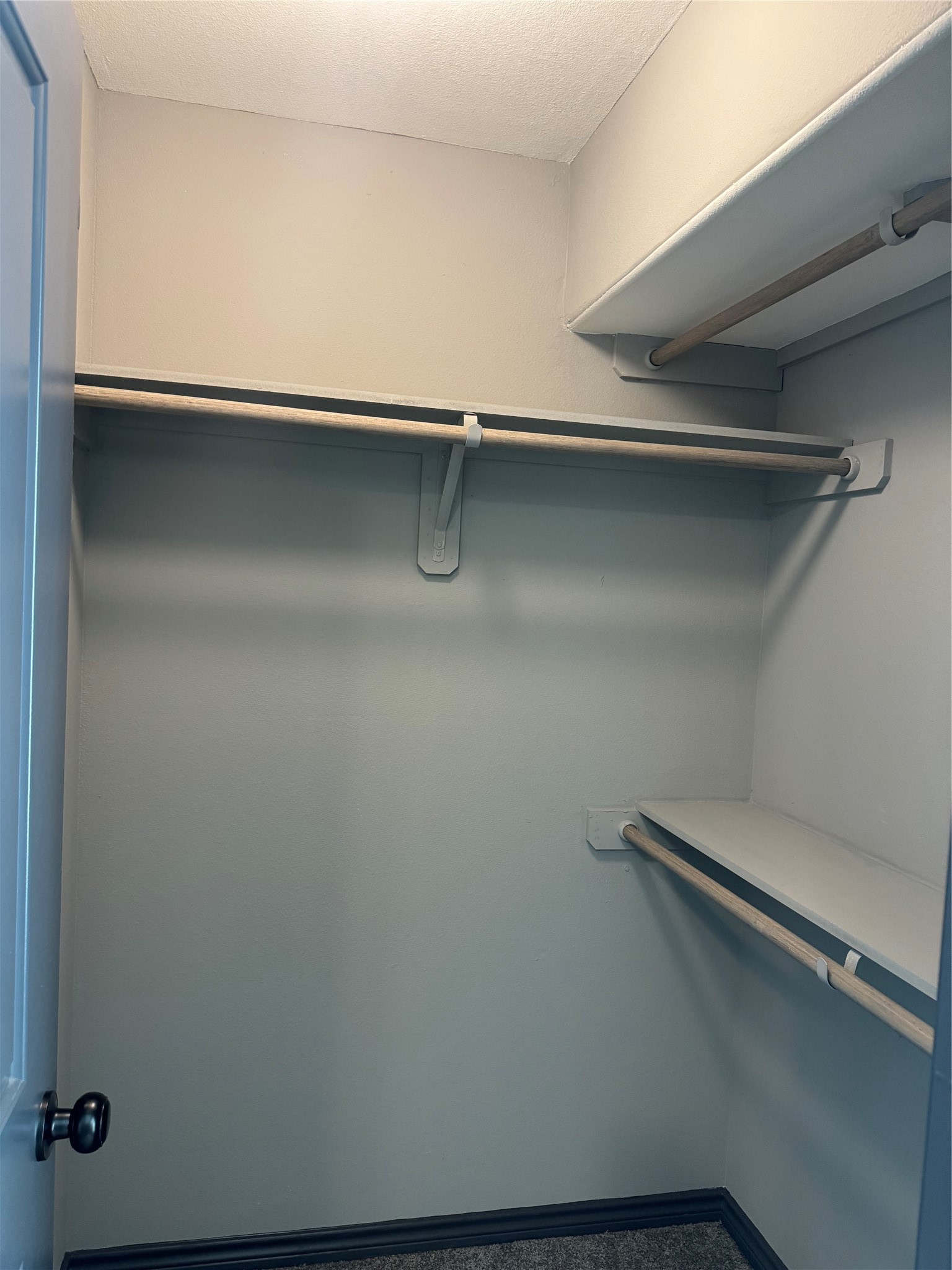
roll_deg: -2.6
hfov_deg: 56.8
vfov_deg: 71.6
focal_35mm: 24
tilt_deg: -3.1
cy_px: 635
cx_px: 476
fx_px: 880
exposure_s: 1/60
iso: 250
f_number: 1.78
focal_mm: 6.86
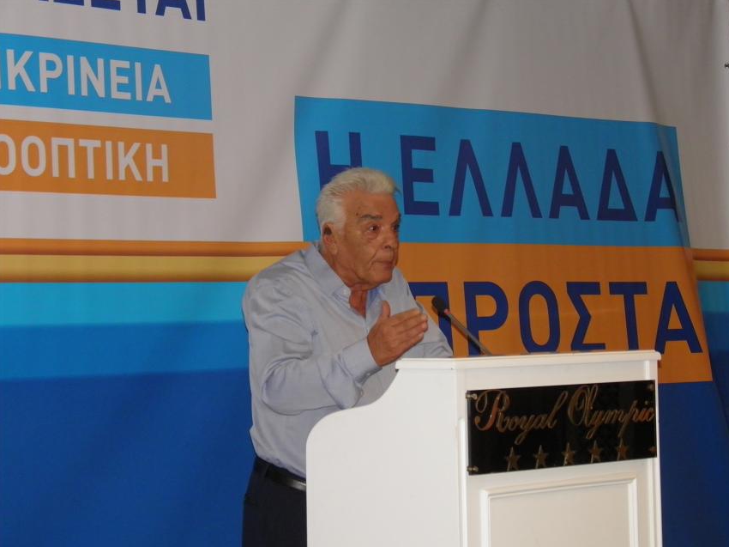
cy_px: 275
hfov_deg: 19.5
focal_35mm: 101
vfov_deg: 14.6
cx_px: 366
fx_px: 2126
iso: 250
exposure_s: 1/125
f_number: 4
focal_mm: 17.1
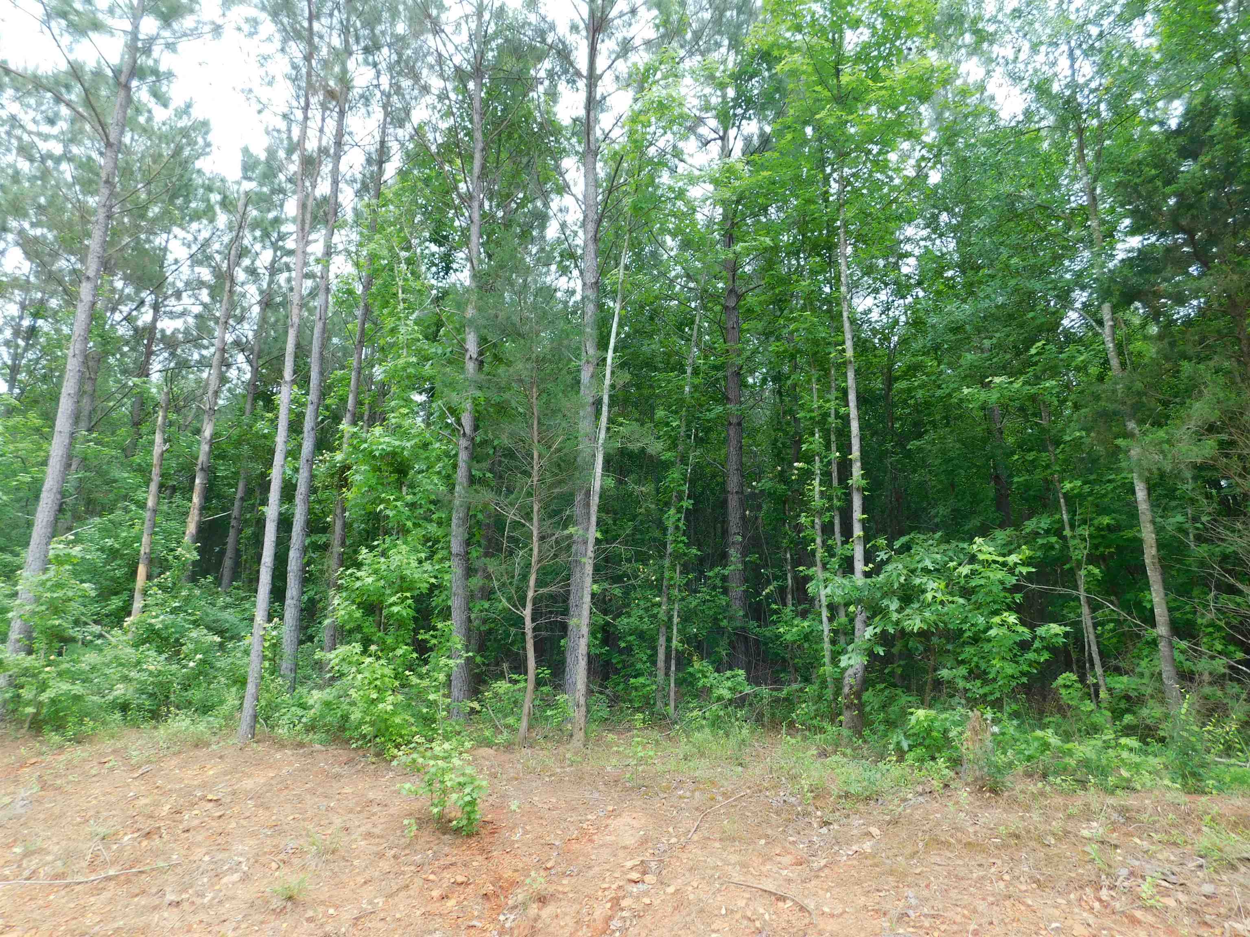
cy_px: 468
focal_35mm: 23
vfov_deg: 58.9
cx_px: 625
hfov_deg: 73.9
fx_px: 831
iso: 125
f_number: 3
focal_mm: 4
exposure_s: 1/100
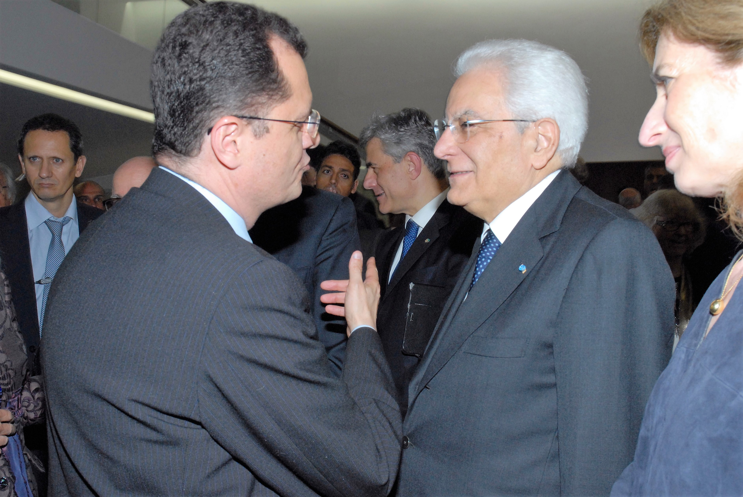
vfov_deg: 37.0
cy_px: 248
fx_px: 744
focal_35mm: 36
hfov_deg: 53.1
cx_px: 372
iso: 640
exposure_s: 1/20
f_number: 11
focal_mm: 24
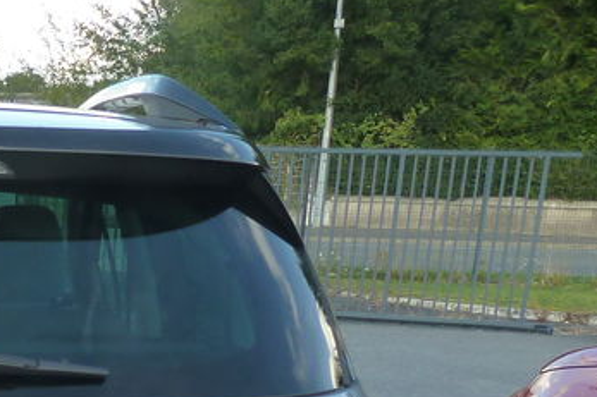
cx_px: -100
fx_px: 1243
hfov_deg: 24.7
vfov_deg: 16.4
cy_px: 612
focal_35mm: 75
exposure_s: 1/160
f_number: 4
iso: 125
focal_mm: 4.1
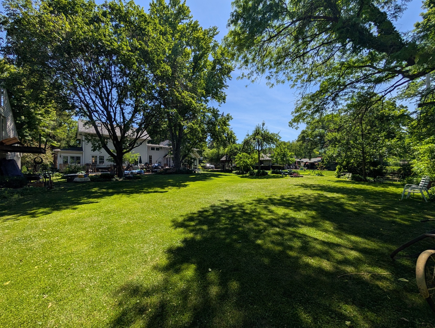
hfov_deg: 110.5
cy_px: 164
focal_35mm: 12
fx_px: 151
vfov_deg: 94.7
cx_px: 218
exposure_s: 1/3663
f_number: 1.7
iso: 55
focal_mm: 2.02
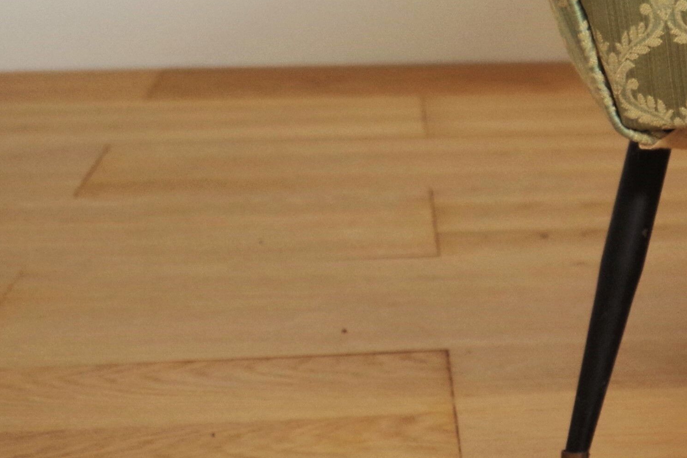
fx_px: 2309
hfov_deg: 14.9
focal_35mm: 121
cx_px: 1199
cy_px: -319
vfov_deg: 10.7
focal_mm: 21.25
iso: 400
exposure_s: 1/60
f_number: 4
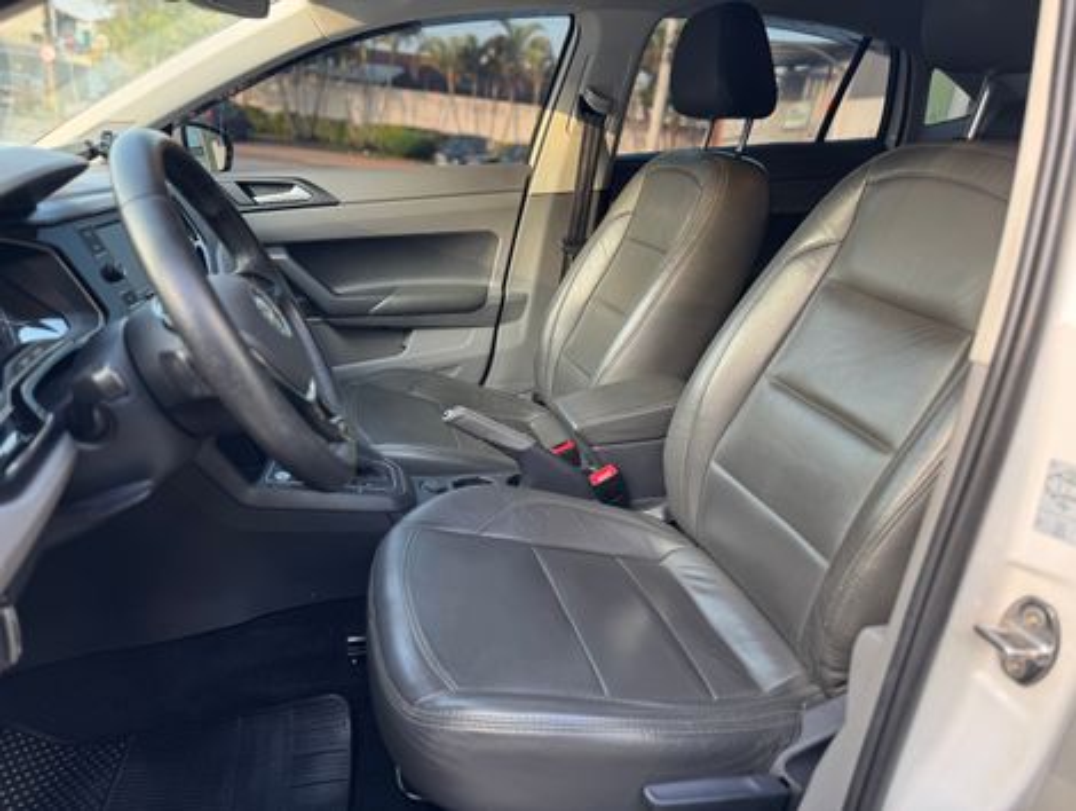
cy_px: 406
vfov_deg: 56.9
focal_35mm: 24
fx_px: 747
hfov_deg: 71.5
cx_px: 538
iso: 100
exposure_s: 1/121
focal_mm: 6.76
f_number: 1.78
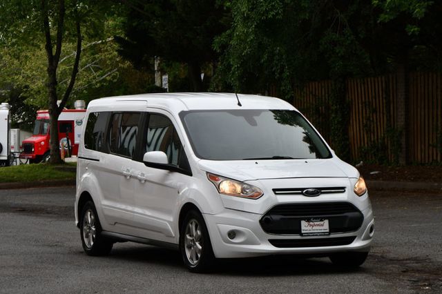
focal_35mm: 127
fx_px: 1558
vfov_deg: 10.8
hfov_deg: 16.1
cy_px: 147
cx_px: 221
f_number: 8
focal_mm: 85
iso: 140
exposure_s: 1/250
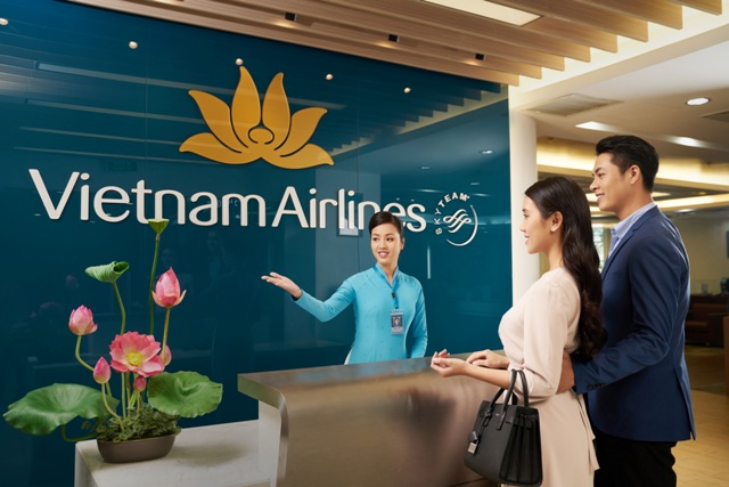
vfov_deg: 42.3
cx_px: 364
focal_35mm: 31
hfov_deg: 60.3
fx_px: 628
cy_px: 244
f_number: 4.5
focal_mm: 31
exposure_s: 1/125
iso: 400
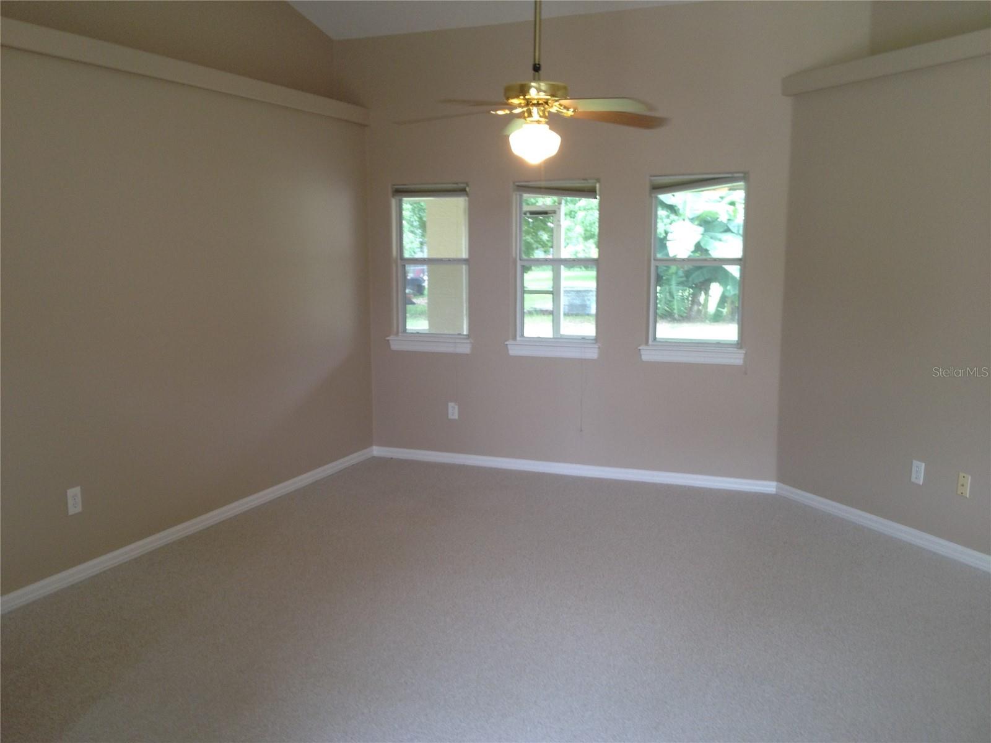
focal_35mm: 35
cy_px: 372
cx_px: 496
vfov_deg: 40.7
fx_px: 1002
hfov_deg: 52.6
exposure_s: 1/30
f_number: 2.4
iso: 50
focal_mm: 4.28
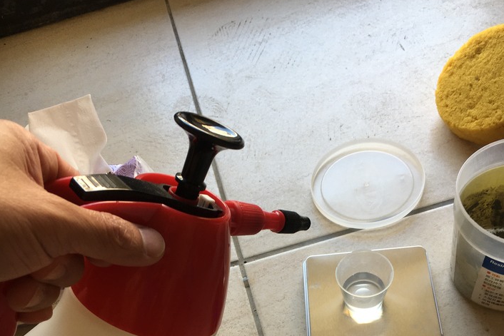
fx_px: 574
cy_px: 325
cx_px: 256
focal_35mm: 41
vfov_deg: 30.6
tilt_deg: -58.4
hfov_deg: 47.4
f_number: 2.2
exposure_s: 1/60
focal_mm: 4.15
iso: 25
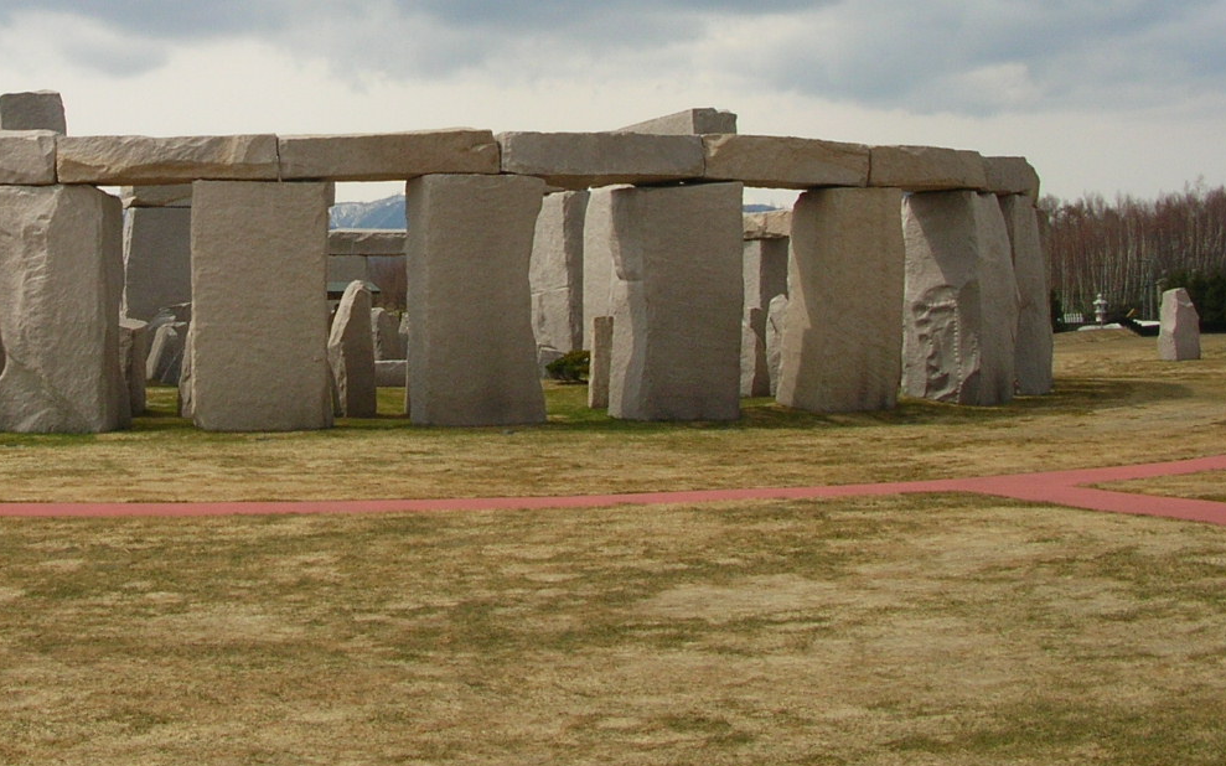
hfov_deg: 33.4
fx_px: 2005
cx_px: 311
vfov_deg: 21.3
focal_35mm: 60
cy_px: 109
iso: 50
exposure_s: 1/295
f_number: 5.6
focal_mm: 5.8
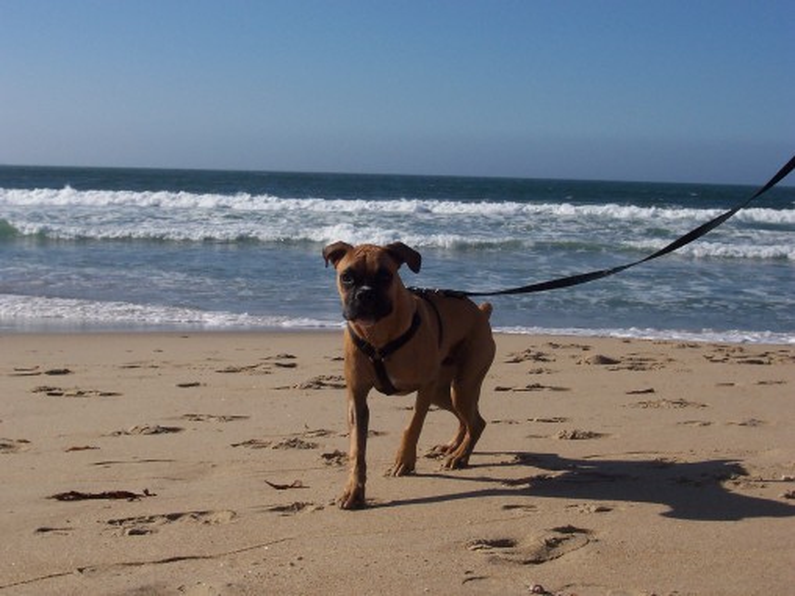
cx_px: 398
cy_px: 298
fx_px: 1309
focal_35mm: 57
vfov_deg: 25.7
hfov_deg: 33.8
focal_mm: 8.6
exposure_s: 1/1000
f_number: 6.7
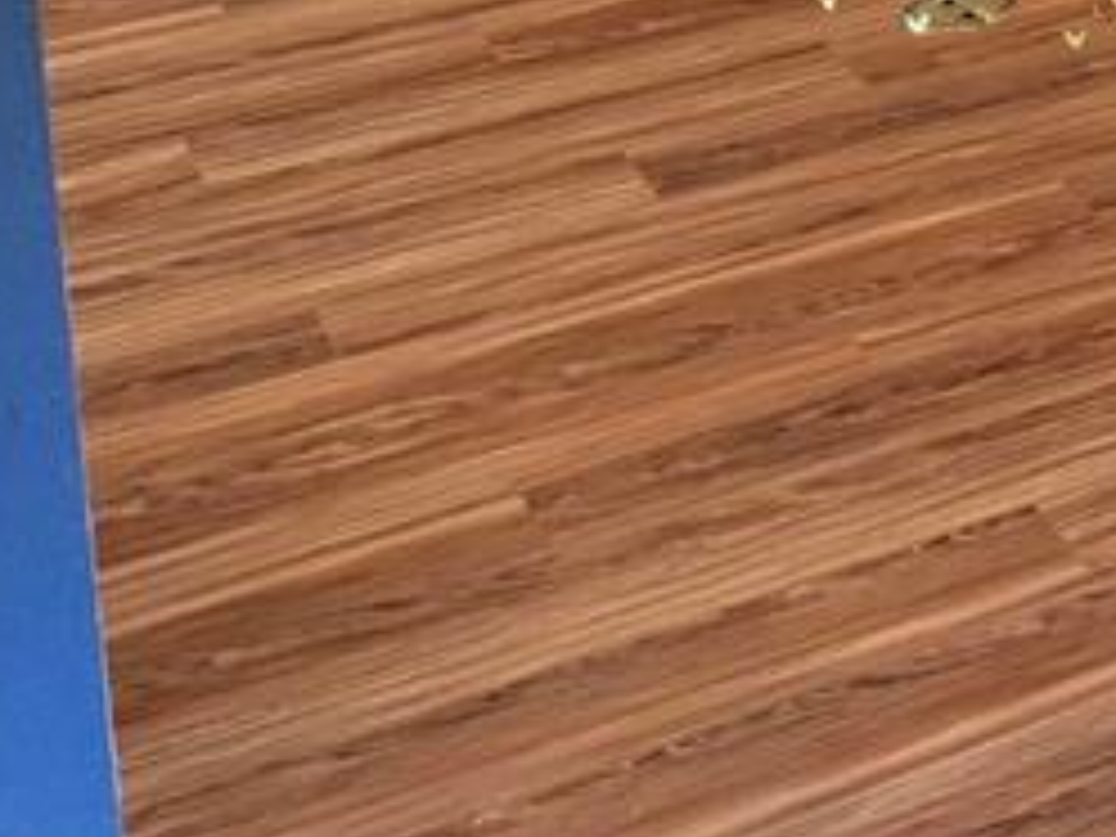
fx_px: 3192
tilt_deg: -9.1
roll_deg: -0.6
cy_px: -832
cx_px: 2030
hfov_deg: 16.5
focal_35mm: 99
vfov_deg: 13.0
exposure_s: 1/60
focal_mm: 6.76
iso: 250
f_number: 1.78
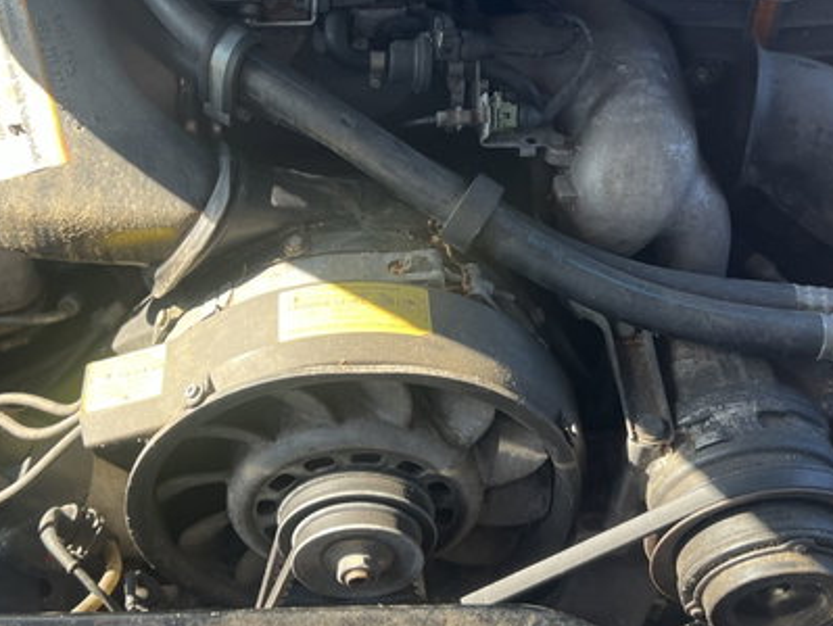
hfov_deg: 38.0
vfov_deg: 29.1
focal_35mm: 50
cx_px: 328
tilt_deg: -41.6
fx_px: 1204
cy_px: 244
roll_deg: +0.8
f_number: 1.5
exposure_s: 1/231
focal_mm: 5.7
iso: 40
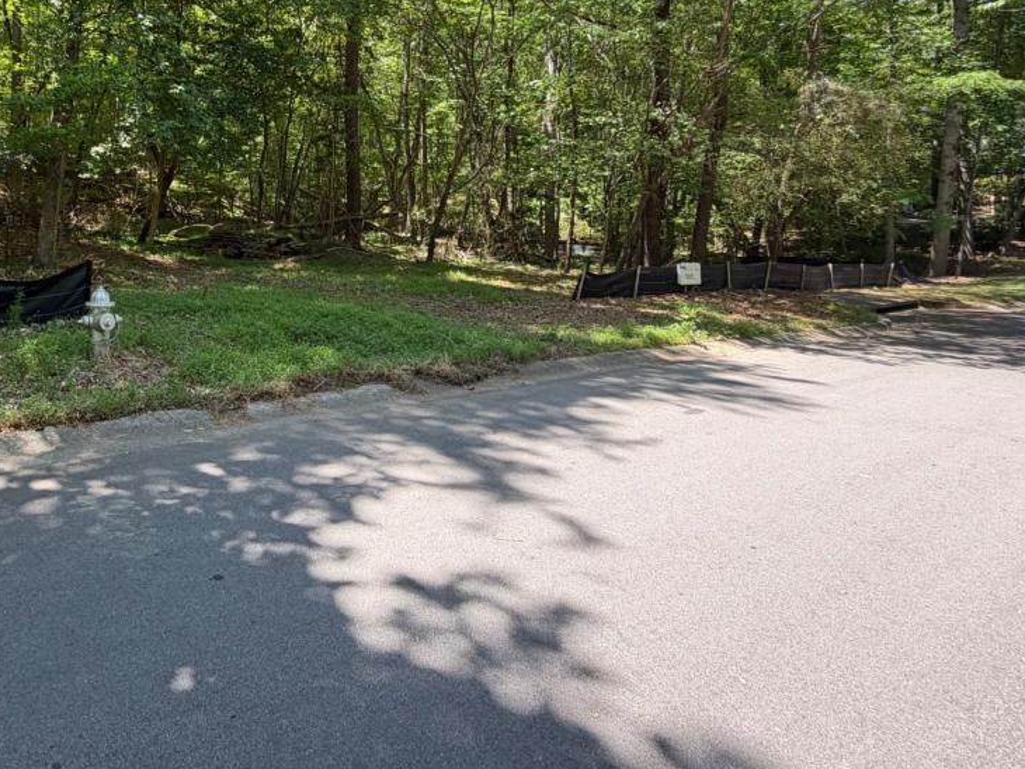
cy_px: 212
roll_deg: -1.5
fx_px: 681
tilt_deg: -1.3
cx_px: 251
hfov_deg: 68.9
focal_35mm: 23
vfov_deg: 56.6
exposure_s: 1/132
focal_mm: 2.22
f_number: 2.2
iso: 40
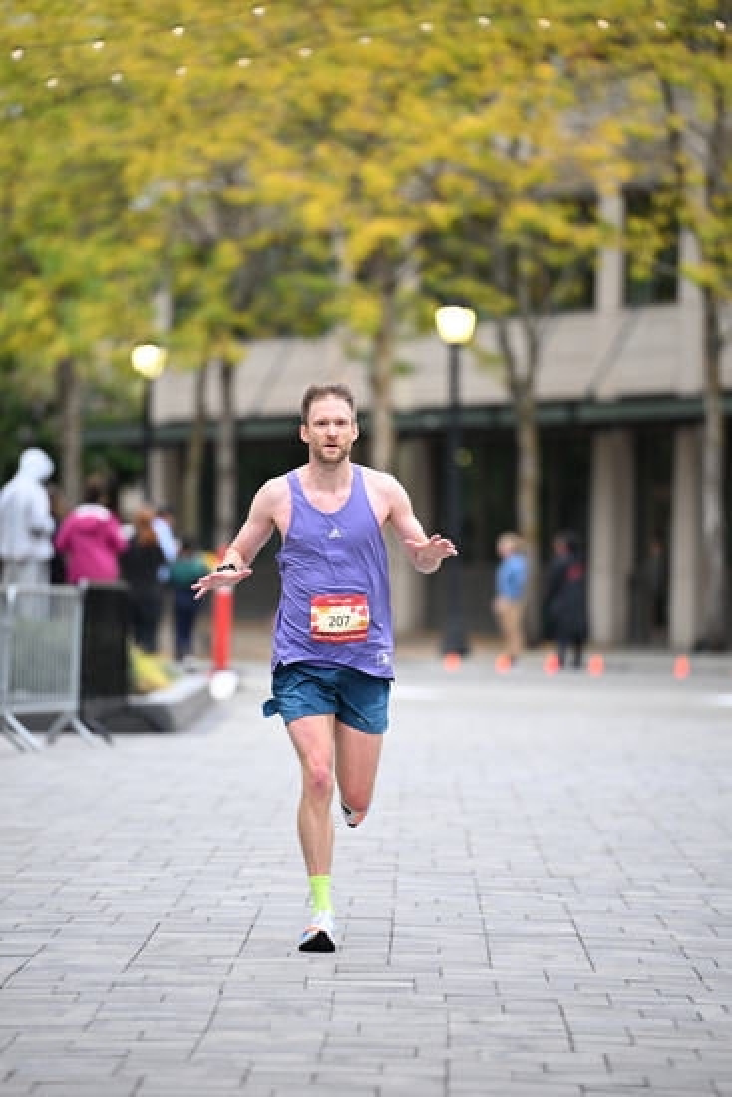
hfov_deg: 6.9
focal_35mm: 200
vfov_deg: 10.3
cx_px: 366
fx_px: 6096
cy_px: 548
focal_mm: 200
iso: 1600
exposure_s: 1/800
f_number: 2.8
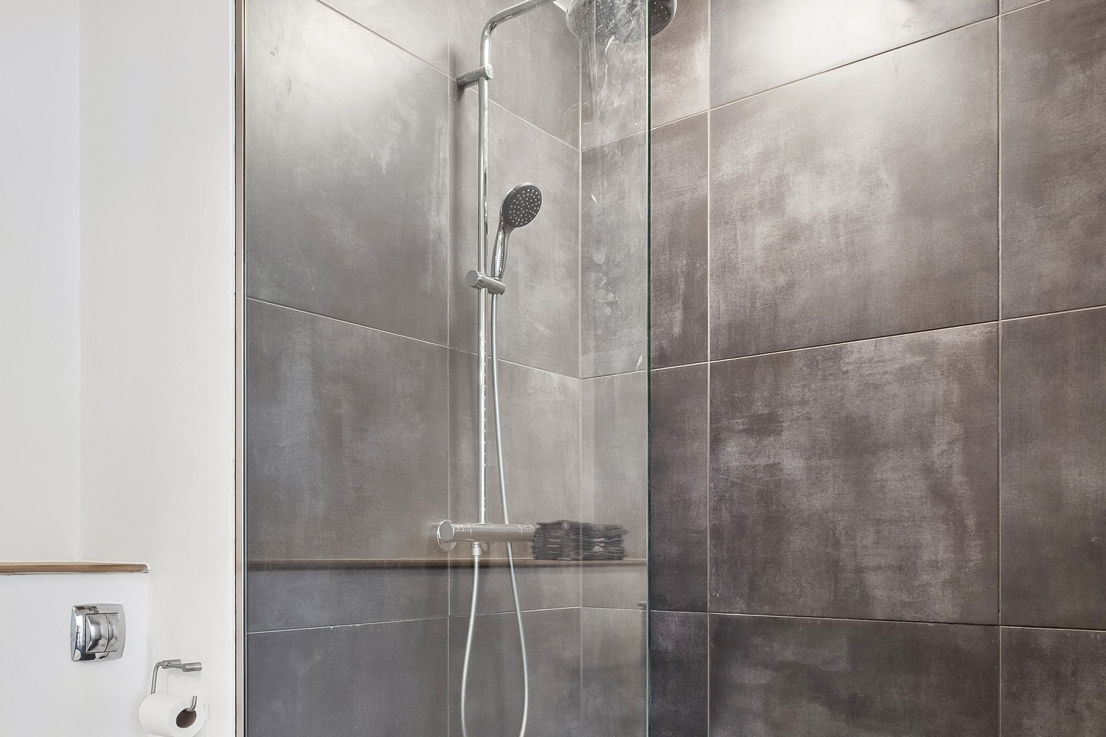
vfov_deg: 40.9
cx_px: 400
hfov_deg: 59.3
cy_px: 565
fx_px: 952
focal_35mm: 31
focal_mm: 11
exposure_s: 1.2
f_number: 10
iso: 160
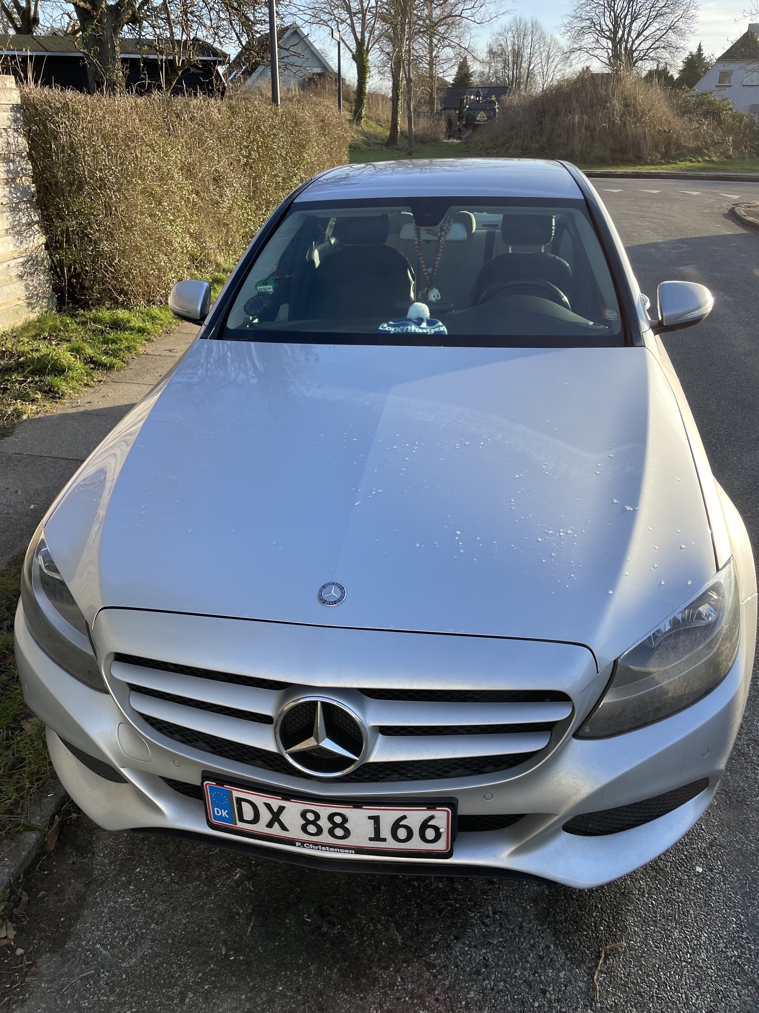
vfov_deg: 67.3
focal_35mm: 26
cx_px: 380
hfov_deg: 53.1
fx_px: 760
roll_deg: -0.1
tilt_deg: -26.1
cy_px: 506
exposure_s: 1/807
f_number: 1.6
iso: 32
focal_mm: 4.2
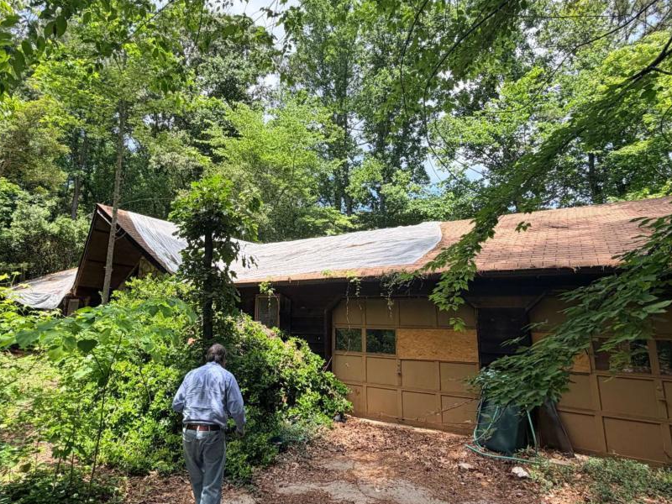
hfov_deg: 78.7
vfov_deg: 63.3
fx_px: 408
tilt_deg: +12.7
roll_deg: -1.1
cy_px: 229
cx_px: 300
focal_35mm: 21
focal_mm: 2.22
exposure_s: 1/502
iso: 64
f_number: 2.2
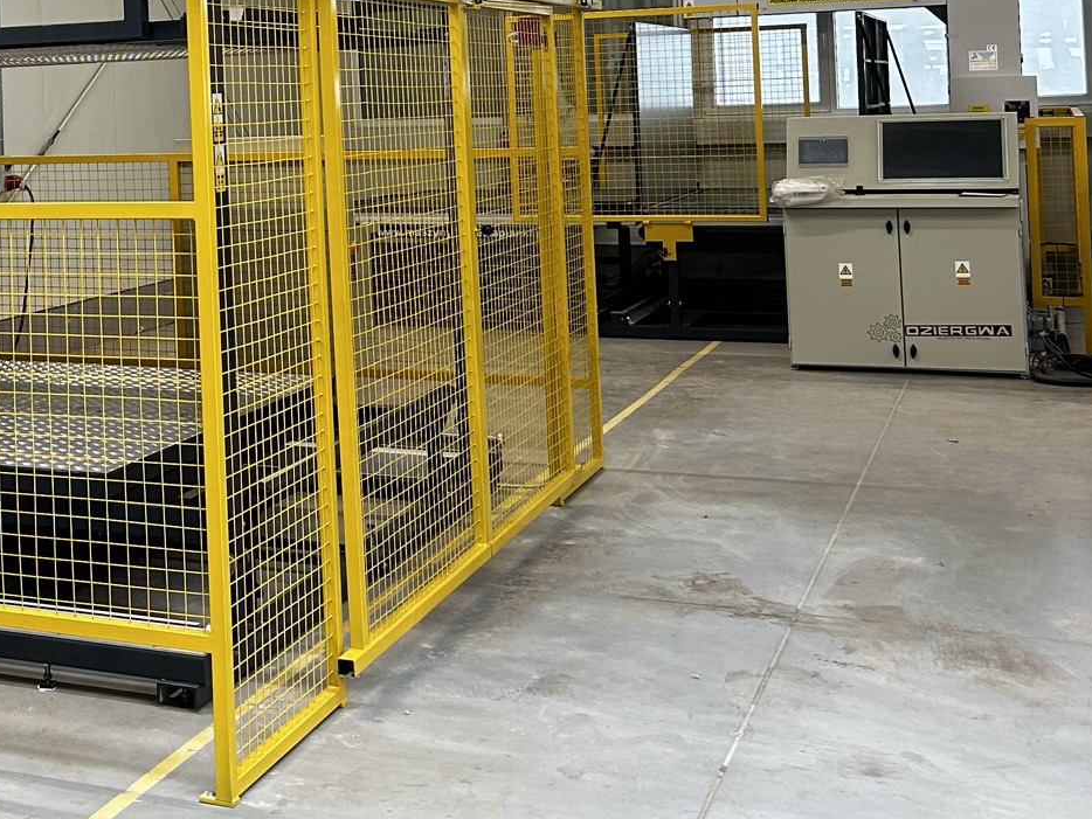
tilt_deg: +2.0
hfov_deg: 31.8
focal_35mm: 57
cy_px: 53
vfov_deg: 24.8
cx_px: 61
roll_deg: +2.2
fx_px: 1799
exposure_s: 1/121
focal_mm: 5.7
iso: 125
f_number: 1.5
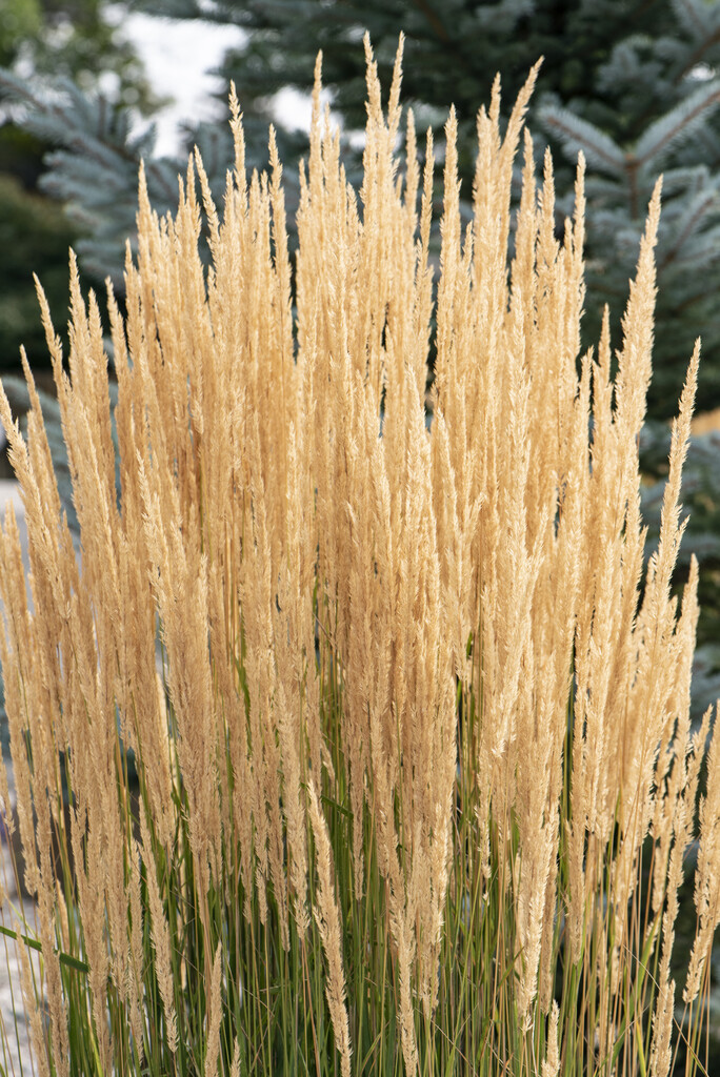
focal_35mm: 105
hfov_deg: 13.1
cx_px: 360
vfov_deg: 19.4
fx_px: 3146
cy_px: 538
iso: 500
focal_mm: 105
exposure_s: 1/400
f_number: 11
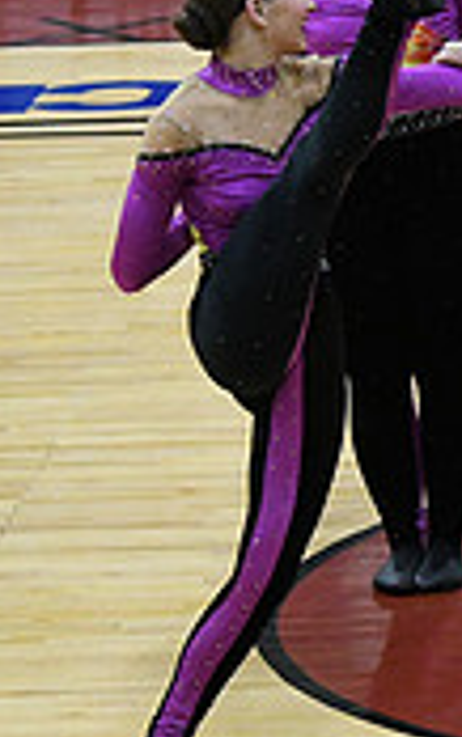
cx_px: 1221
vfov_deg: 4.8
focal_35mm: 439
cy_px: 239
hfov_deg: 3.0
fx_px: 8829
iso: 5000
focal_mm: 86
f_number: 4
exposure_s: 1/400
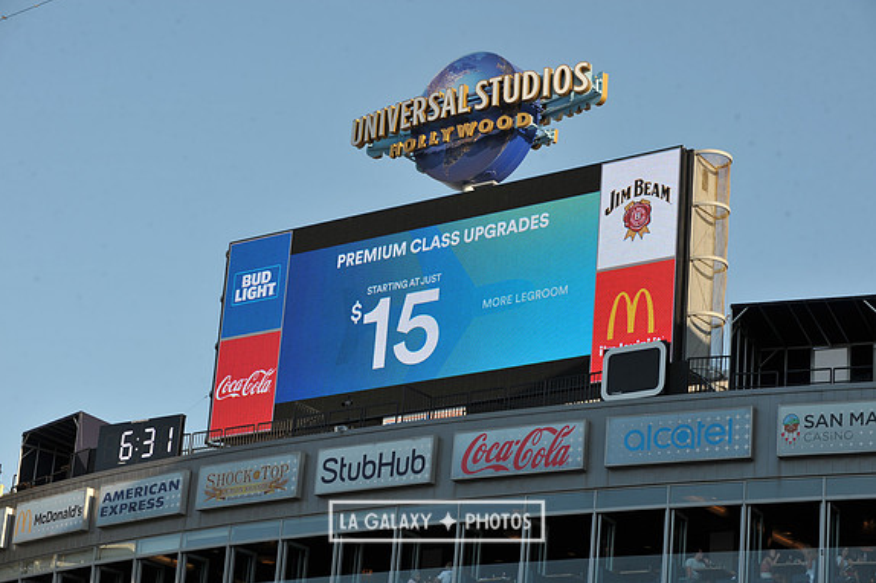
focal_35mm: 96
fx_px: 2335
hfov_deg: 21.3
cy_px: 292
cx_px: 436
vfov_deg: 14.2
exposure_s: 1/320
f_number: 9
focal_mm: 95
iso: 200
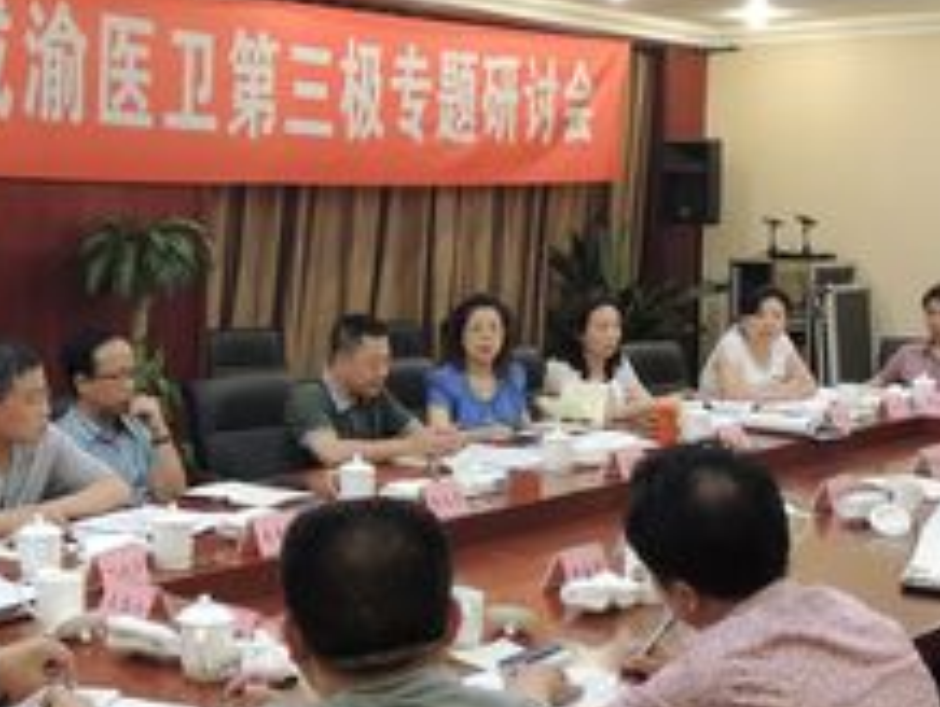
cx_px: 259
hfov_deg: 34.3
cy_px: 360
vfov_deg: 26.6
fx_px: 1495
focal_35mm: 55
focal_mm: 4.3
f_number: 3
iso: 400
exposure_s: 1/30
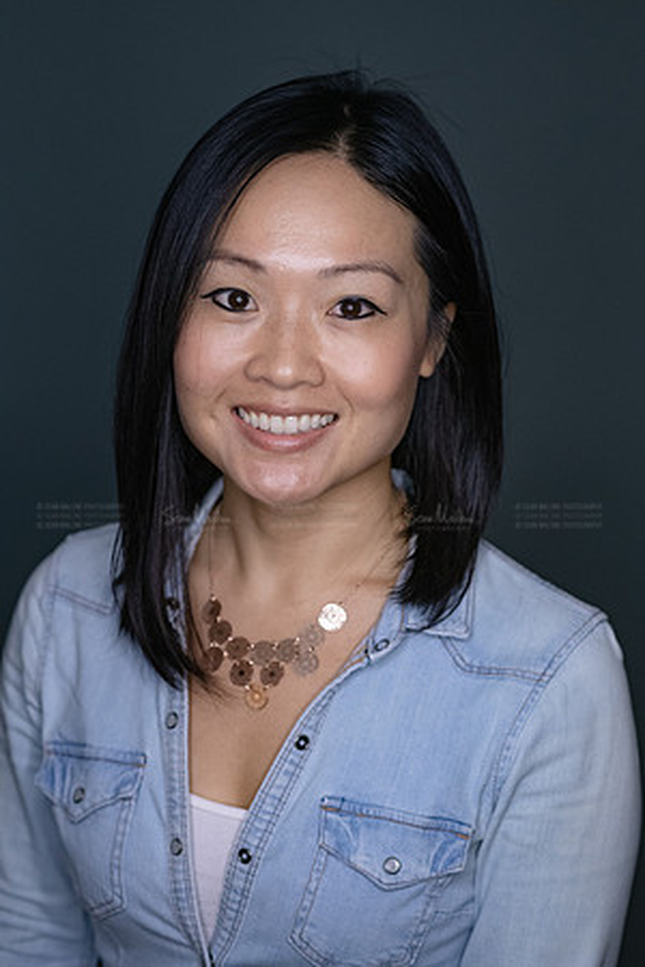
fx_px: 2284
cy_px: 484
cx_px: 322
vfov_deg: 23.9
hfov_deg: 16.1
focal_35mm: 85
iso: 2000
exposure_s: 1/320
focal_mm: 85
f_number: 3.5
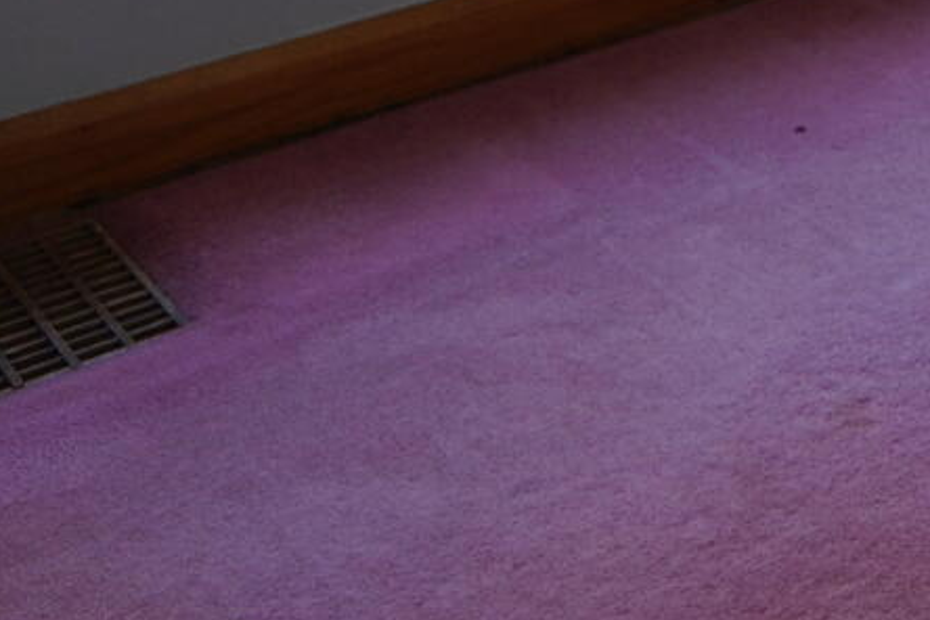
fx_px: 2092
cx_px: 1787
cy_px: -627
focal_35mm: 81
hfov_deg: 18.2
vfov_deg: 14.1
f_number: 4
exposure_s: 1/60
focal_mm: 12
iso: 160
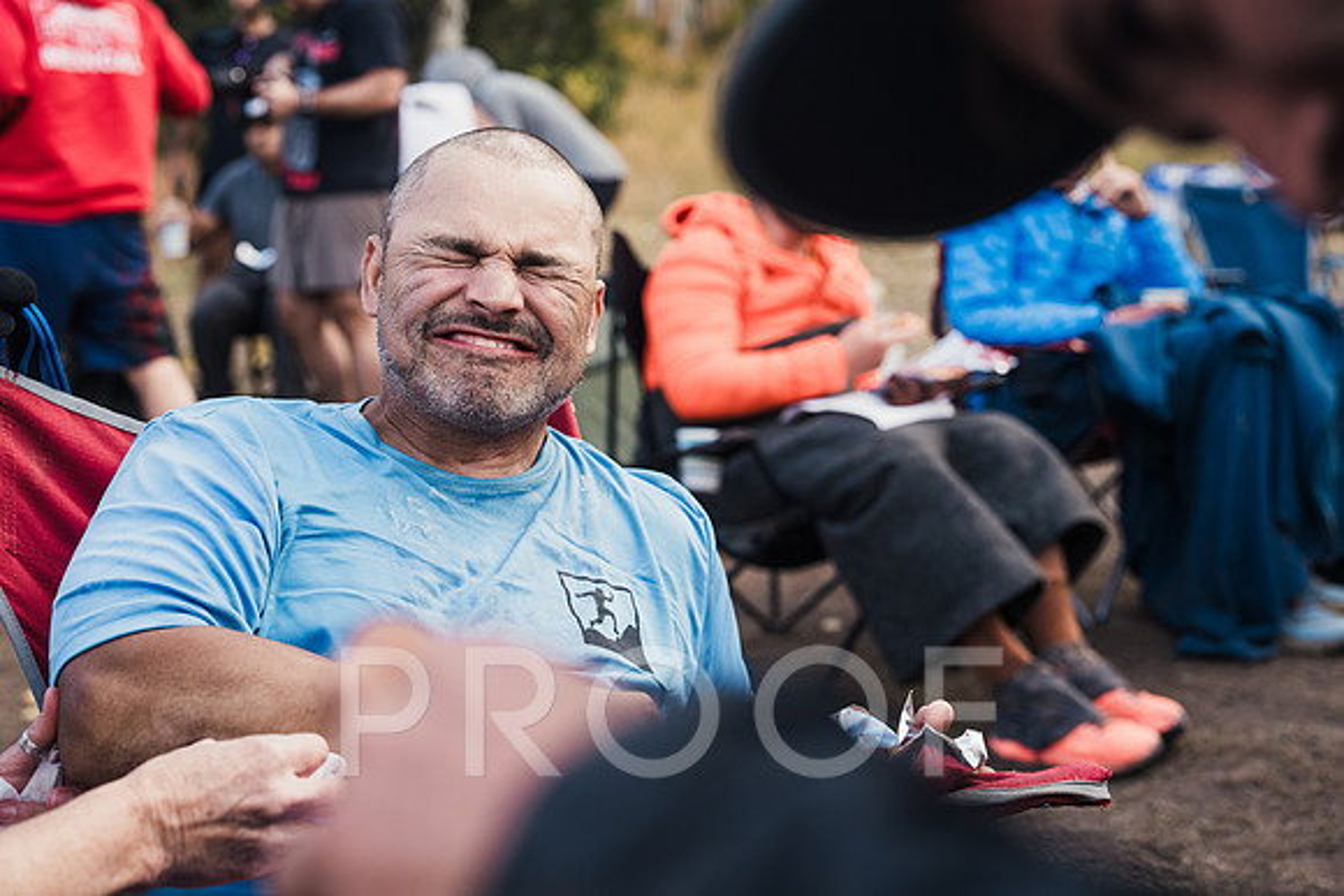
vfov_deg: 23.6
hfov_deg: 34.8
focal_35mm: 57
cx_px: 658
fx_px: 2142
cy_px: 404
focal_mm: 50
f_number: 3.2
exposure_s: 1/320
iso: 320
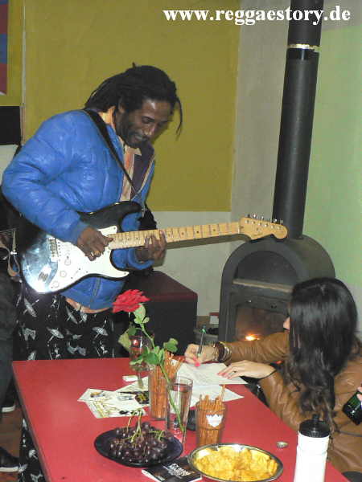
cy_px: 241
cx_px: 181
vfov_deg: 52.6
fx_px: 488
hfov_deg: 40.7
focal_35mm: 35
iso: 400
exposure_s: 1/60
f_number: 2.8
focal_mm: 6
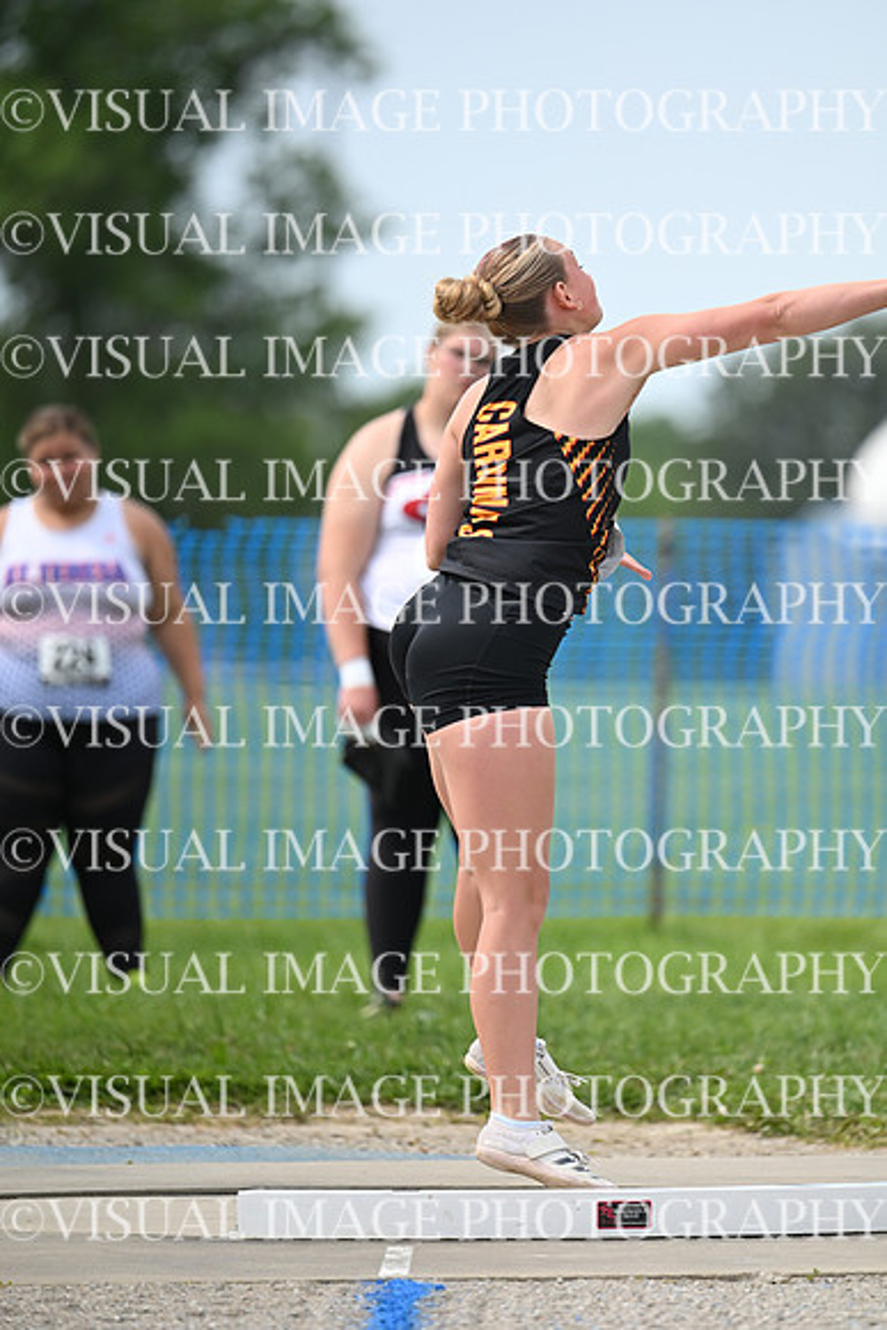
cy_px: 665
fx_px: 14773
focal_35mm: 400
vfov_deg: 5.2
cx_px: 444
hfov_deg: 3.4
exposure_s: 1/2500
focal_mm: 400
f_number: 4.5
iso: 500
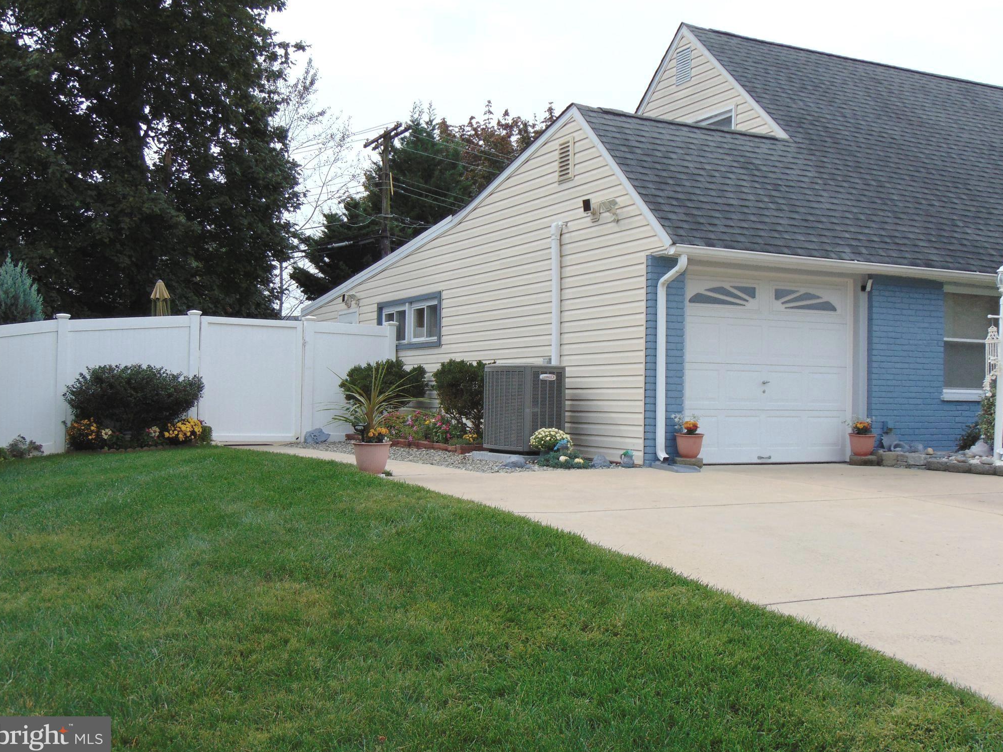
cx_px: 500
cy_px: 372
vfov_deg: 36.0
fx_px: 1159
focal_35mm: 40
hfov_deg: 46.8
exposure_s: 1/1000
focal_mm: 6.9
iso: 80
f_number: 3.3
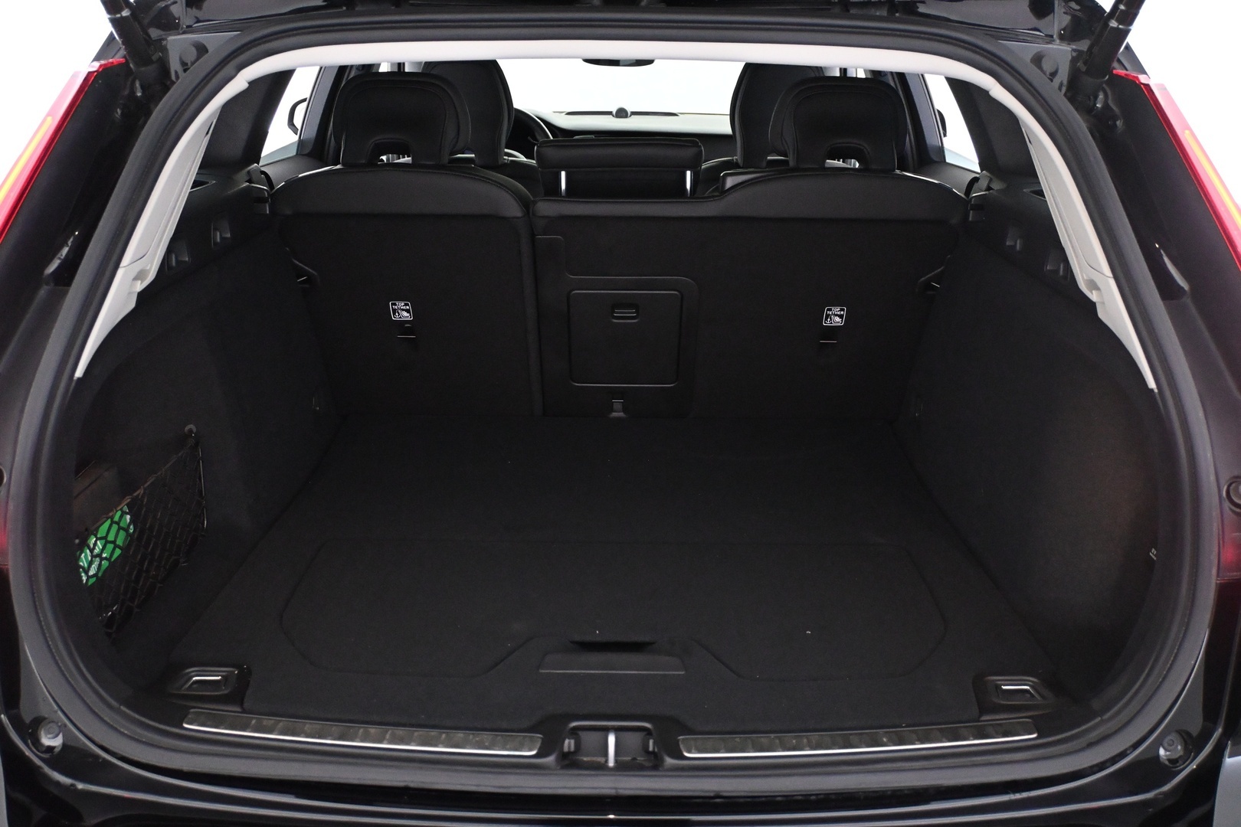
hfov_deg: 57.2
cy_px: 414
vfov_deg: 40.0
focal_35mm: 33
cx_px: 620
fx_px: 1137
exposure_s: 1/60
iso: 5000
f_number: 4
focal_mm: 22
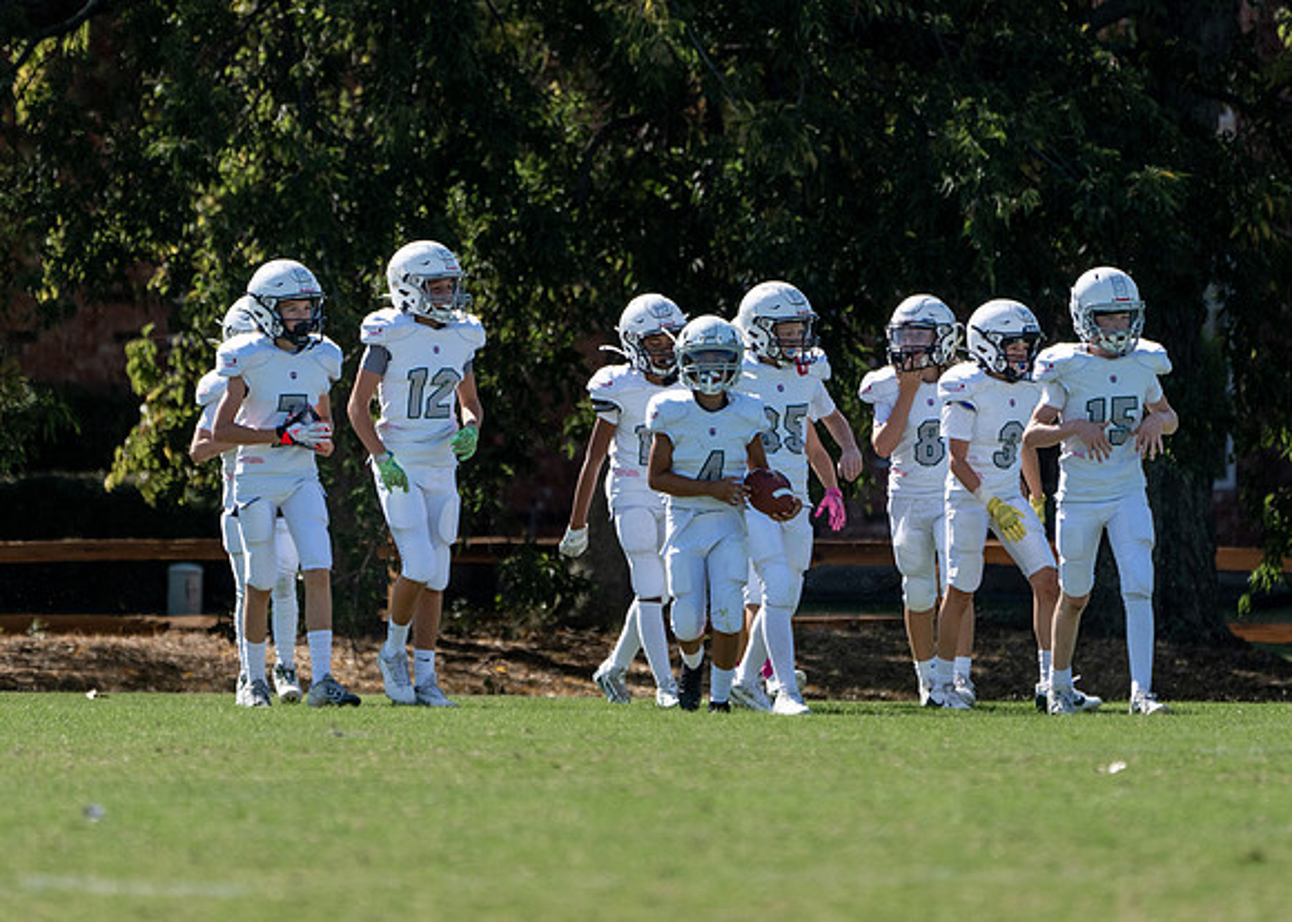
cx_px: 675
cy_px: 417
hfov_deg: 3.0
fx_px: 24513
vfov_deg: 2.2
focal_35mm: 668
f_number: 5.6
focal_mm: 400
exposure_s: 1/1250
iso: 250
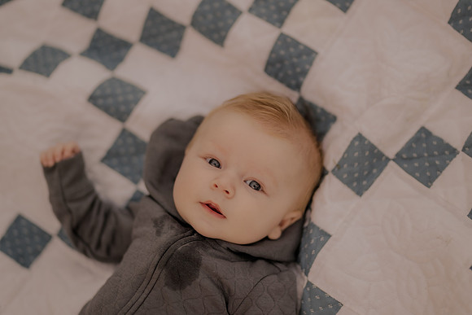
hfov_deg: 23.9
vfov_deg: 16.1
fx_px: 1115
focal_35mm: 85
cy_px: 158
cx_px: 236
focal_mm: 85
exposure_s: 1/320
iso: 200
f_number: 1.4
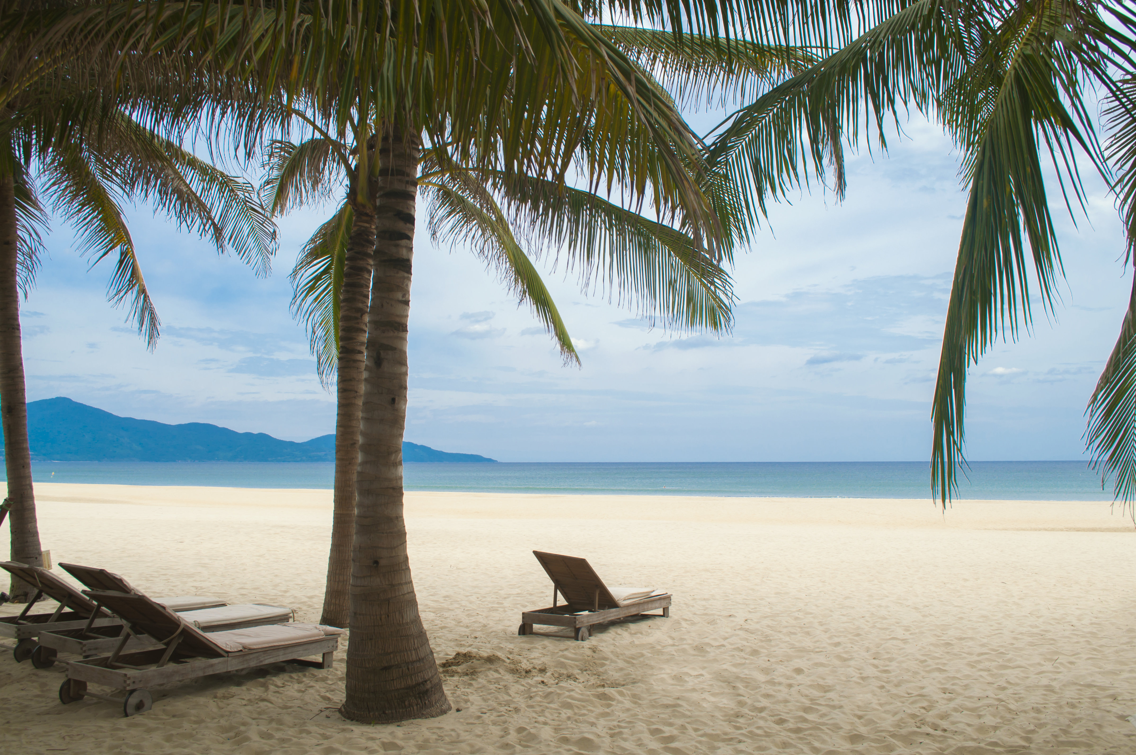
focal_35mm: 33
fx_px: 1040
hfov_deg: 57.3
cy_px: 378
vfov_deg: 39.9
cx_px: 568
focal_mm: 22
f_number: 9
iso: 100
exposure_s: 1/250
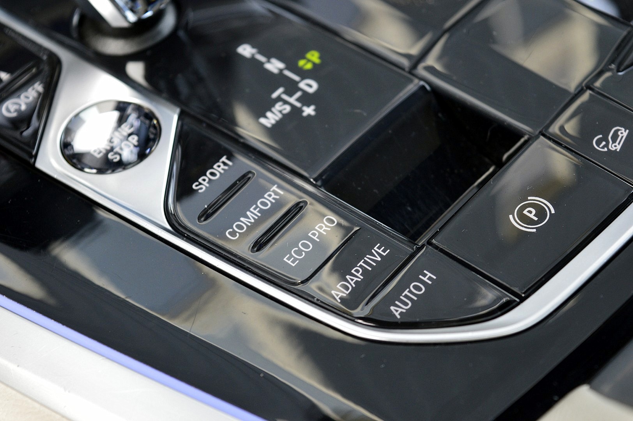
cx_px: 316
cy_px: 210
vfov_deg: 16.5
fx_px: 1449
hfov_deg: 24.6
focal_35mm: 82
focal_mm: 55
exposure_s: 1/60
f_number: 5.6
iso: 800
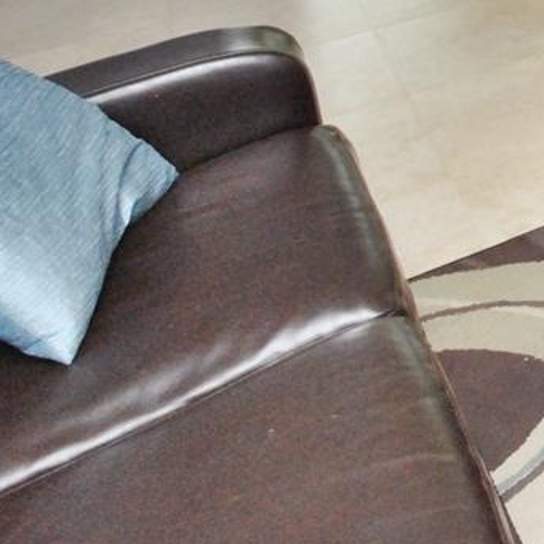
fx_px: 1067
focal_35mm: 60
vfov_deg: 24.6
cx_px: 982
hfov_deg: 20.3
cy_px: -180
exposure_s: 1/10
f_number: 10
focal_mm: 10
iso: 800
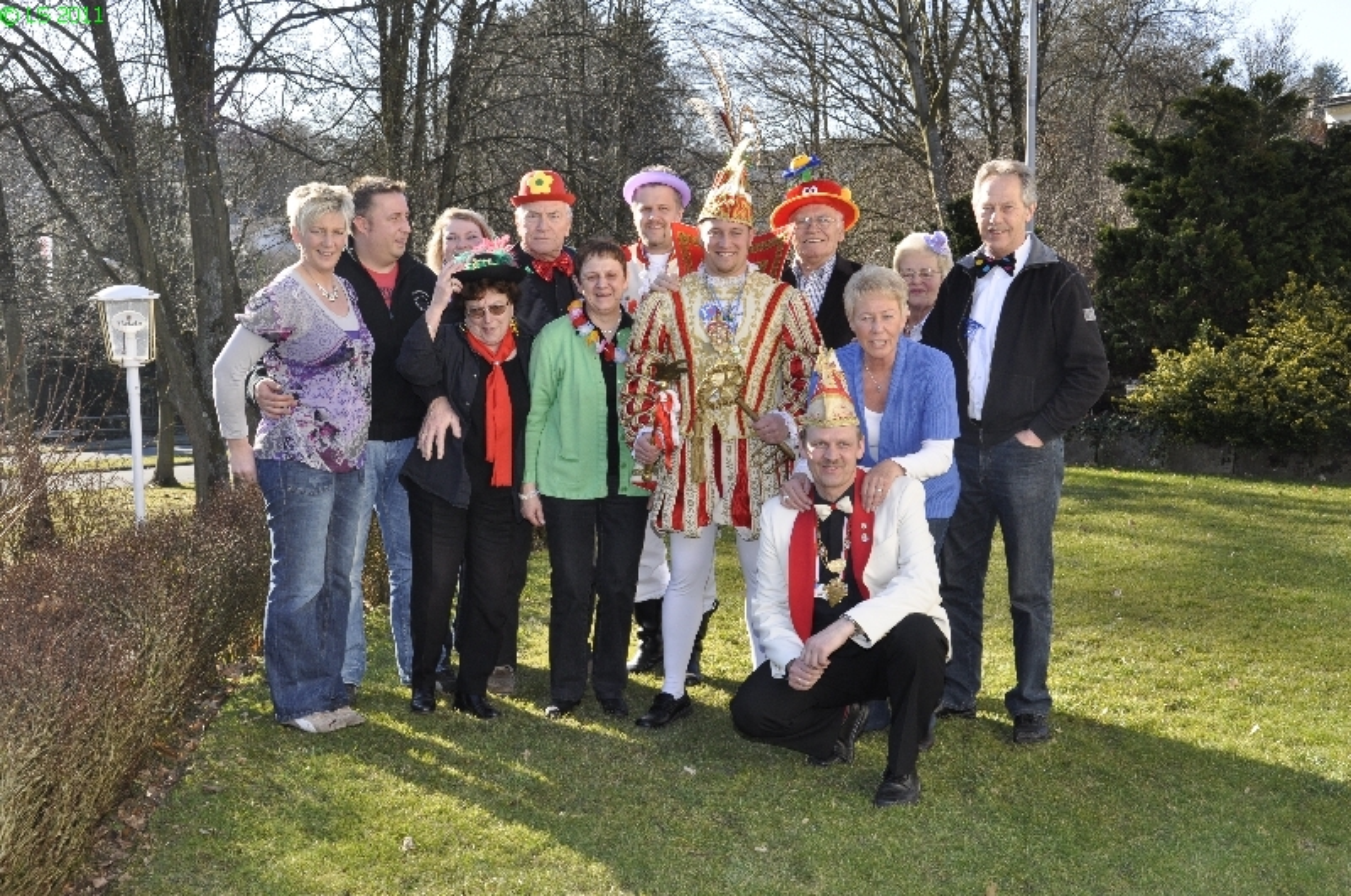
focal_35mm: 45
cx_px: 676
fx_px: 1686
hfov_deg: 43.7
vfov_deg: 29.8
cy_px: 448
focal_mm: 30
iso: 400
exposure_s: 1/200
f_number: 10
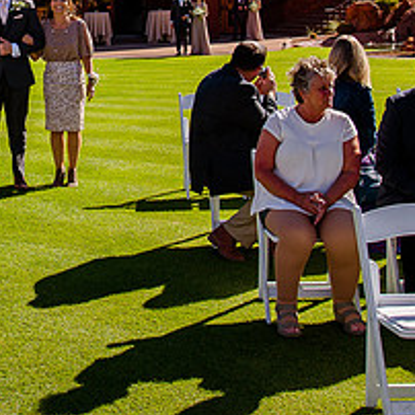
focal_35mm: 74
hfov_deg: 22.5
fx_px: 1004
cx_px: 7
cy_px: 6
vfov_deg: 22.5
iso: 125
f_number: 7.1
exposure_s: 1/320
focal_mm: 28
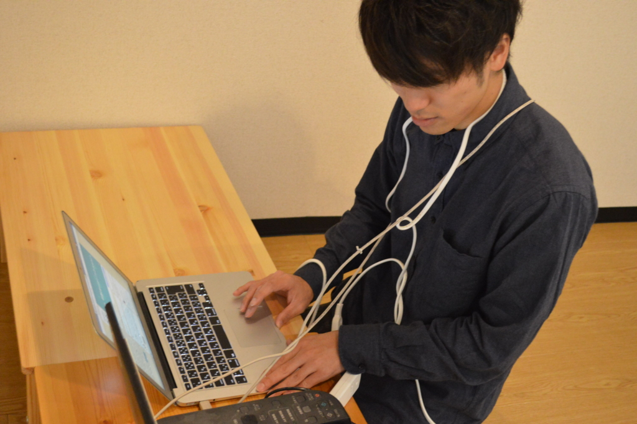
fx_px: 849
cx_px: 318
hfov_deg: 41.1
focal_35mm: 48
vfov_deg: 28.0
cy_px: 212
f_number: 4.8
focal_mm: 32
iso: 3200
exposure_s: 1/40
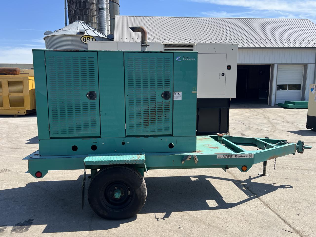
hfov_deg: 67.3
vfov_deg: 53.1
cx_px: 158
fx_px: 237
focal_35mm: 26
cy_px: 118
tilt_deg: -9.5
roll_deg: +0.3
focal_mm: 5.7
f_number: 1.5
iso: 50
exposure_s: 1/2632
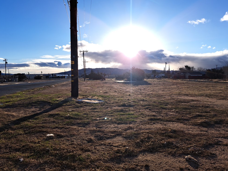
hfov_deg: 69.4
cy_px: 85
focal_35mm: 25
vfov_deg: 54.9
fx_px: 165
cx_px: 117
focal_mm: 5.23
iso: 50
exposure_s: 1/649
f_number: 1.8
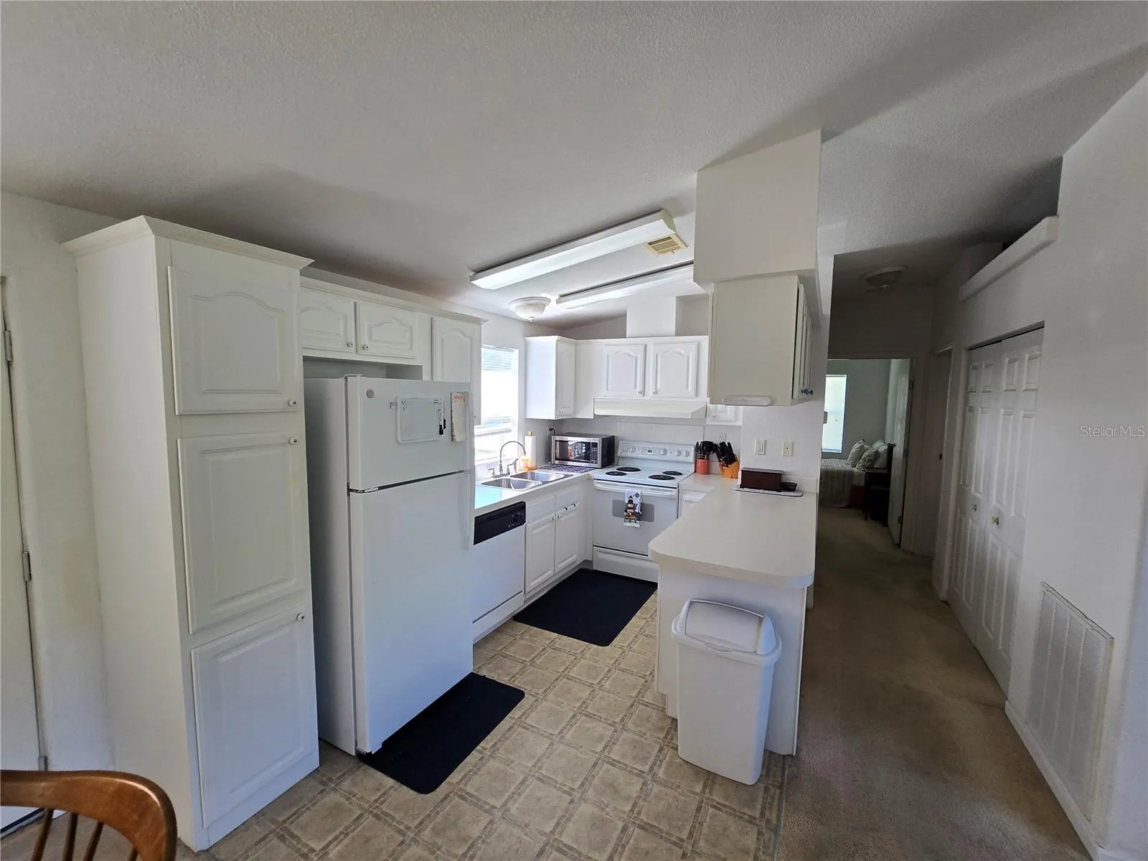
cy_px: 430
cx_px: 574
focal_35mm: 13
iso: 80
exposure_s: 1/100
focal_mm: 2.2
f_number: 2.2
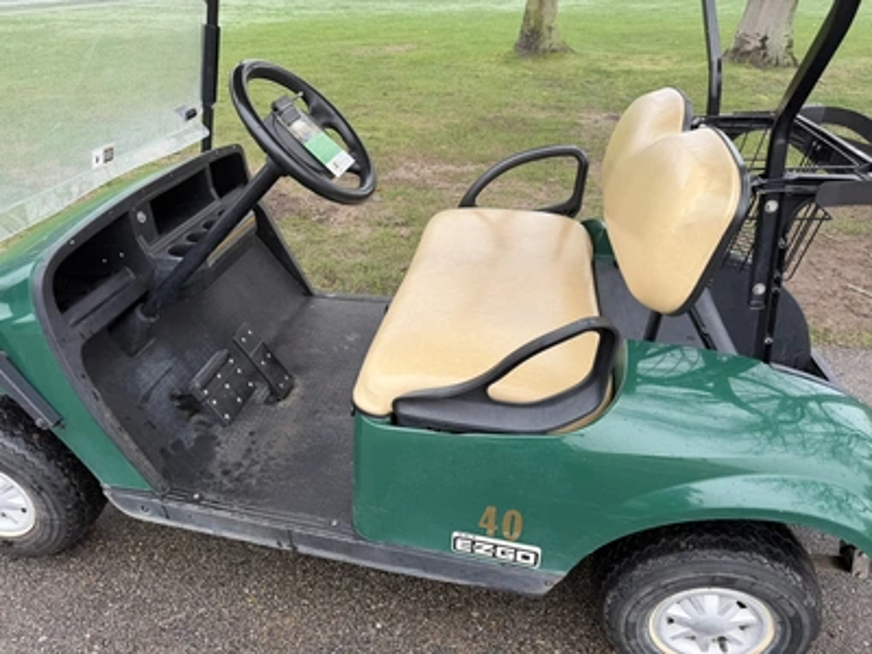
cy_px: 327
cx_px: 436
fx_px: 605
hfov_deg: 71.6
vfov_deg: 56.8
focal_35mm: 24
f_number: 1.78
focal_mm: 6.76
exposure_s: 1/464
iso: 80
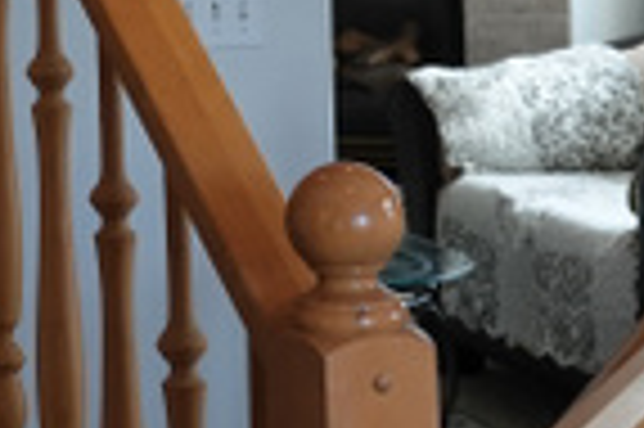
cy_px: -363
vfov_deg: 7.2
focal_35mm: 184
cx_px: -9
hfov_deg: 11.1
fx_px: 3288
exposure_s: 1/50
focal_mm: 15.17
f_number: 3.2
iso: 250
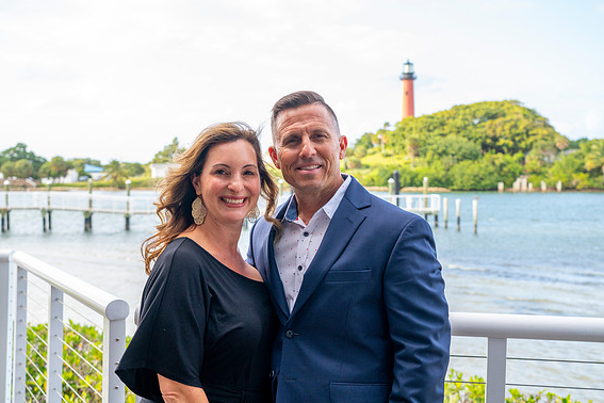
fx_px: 738
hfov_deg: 44.5
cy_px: 203
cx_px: 297
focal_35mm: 44
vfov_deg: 30.5
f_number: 5
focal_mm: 43
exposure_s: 1/800
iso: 1250
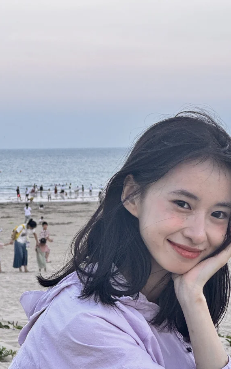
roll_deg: -0.5
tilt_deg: -3.9
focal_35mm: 129
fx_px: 1300
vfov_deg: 16.1
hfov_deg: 10.1
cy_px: 275
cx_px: 179
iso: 50
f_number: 2.8
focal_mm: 9
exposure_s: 1/99
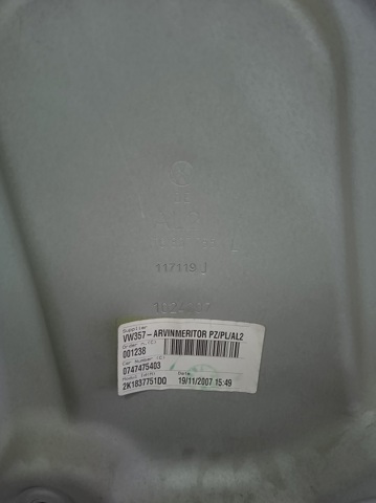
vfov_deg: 63.5
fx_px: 406
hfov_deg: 49.7
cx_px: 188
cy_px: 252
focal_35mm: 28
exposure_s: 1/25
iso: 448
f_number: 2.2
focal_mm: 3.43
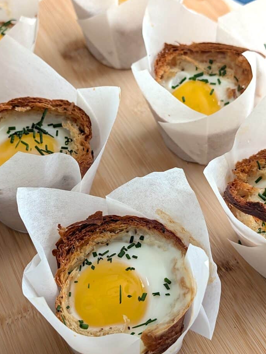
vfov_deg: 34.9
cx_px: 121
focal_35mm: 55
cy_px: 160
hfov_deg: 26.6
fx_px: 562
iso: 30
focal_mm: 6.9
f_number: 1.68
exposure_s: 1/50.3
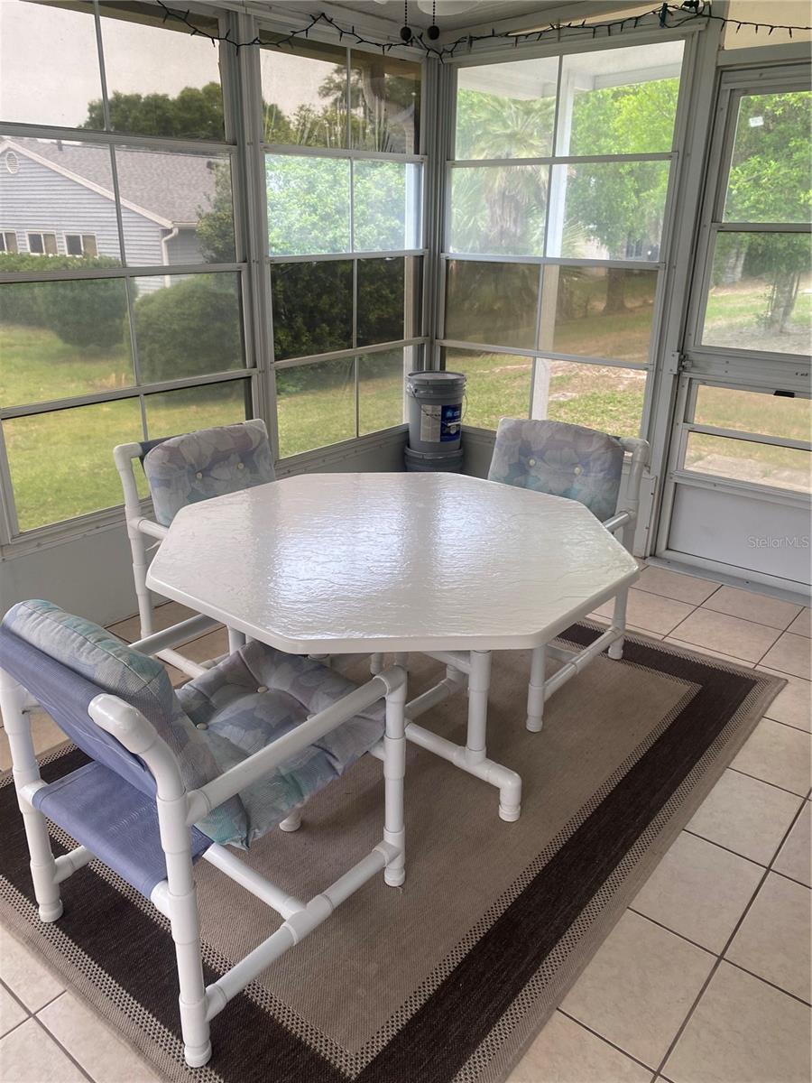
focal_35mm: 26
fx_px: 813
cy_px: 542
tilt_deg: -22.3
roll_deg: +0.6
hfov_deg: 53.1
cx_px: 406
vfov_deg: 67.3
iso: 40
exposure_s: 1/122
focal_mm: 4.25
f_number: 1.8
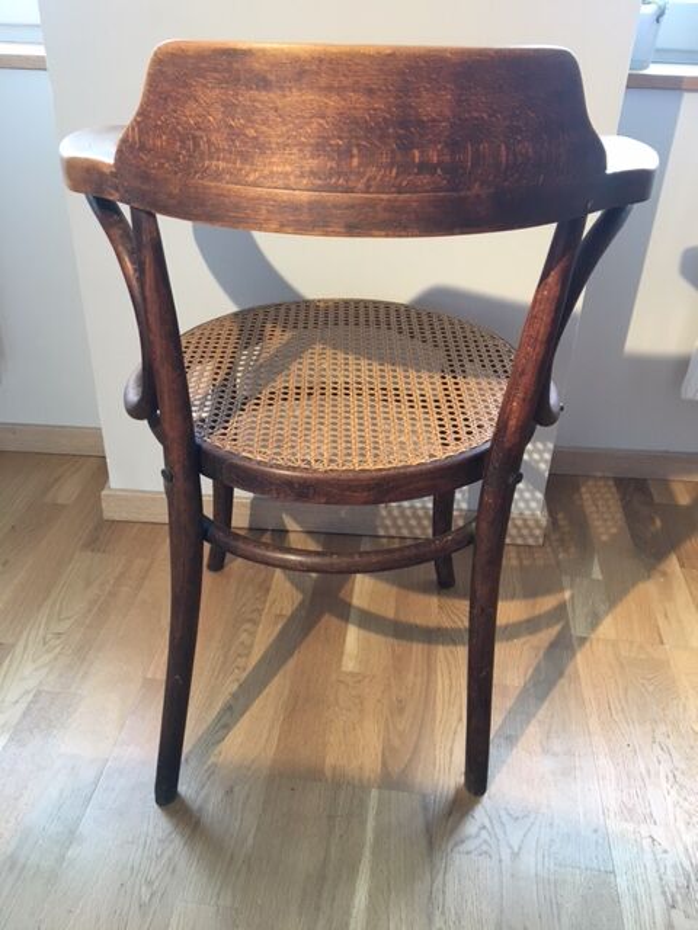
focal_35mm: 29
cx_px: 349
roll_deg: -1.4
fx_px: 780
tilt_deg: -31.1
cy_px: 465
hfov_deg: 48.2
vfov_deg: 61.7
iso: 100
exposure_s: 1/33
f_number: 2.2
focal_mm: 4.15
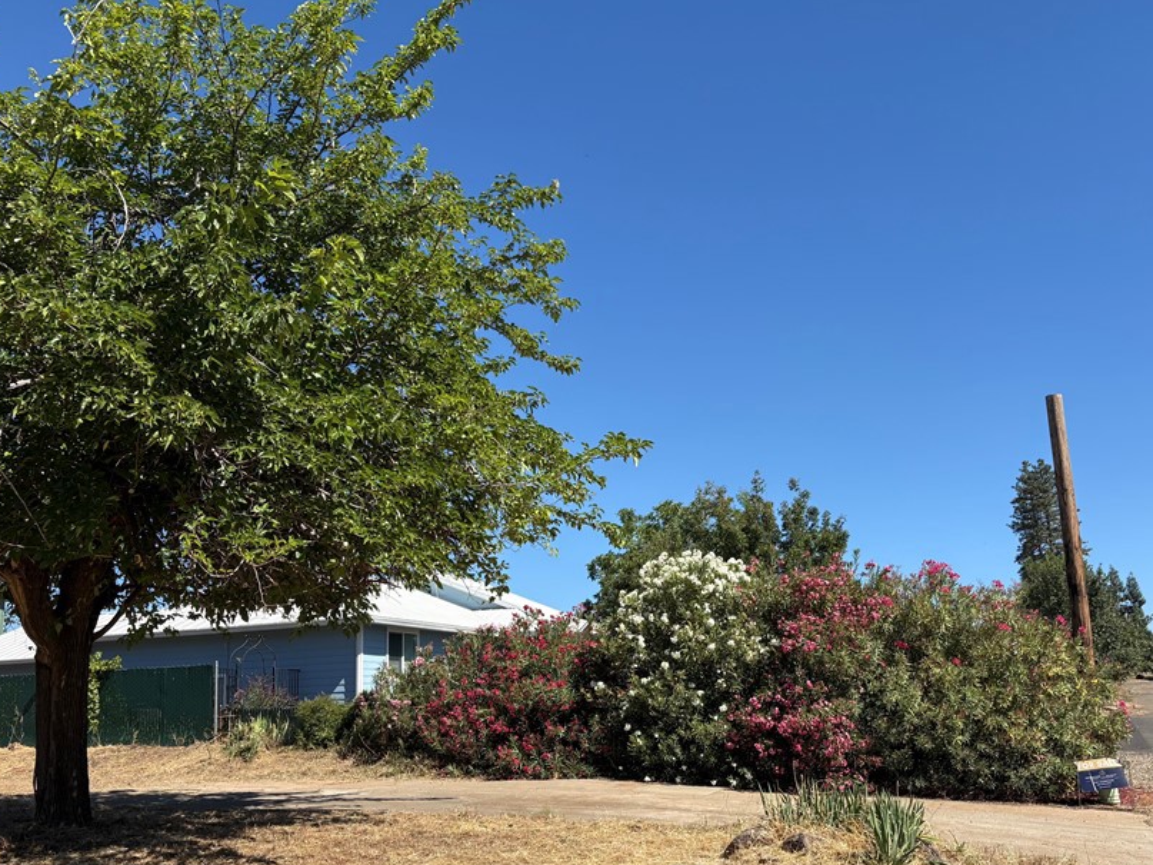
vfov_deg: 42.8
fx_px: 1099
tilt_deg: +12.5
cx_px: 573
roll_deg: +2.0
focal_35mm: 33
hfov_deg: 55.4
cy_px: 495
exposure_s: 1/2639
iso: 50
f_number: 1.6
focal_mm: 5.96
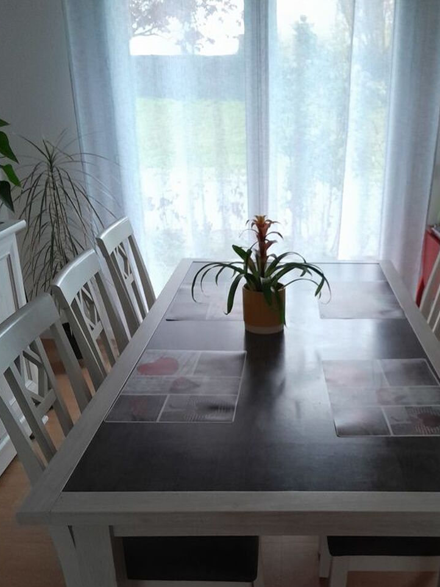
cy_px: 397
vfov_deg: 50.3
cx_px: 296
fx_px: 610
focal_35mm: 36
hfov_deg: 39.1
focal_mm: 3.98
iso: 640
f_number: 1.8
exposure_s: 1/25
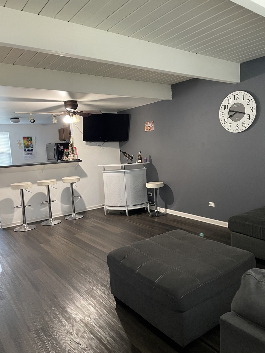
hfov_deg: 53.1
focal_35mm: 26
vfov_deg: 67.3
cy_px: 176
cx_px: 132
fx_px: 265
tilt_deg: -5.4
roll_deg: +3.5
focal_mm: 4.2
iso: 500
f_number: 1.6
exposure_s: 1/60
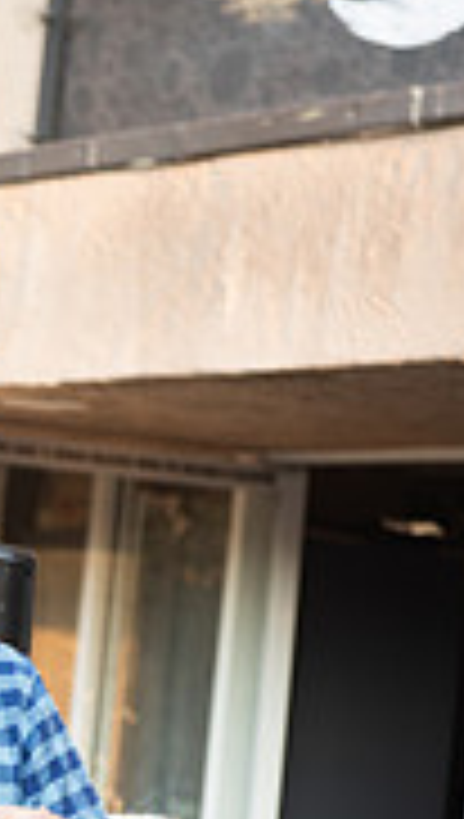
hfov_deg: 6.7
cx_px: -185
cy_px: 801
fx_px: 3941
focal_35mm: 181
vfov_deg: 11.8
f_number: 4
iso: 400
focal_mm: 70
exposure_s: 1/125
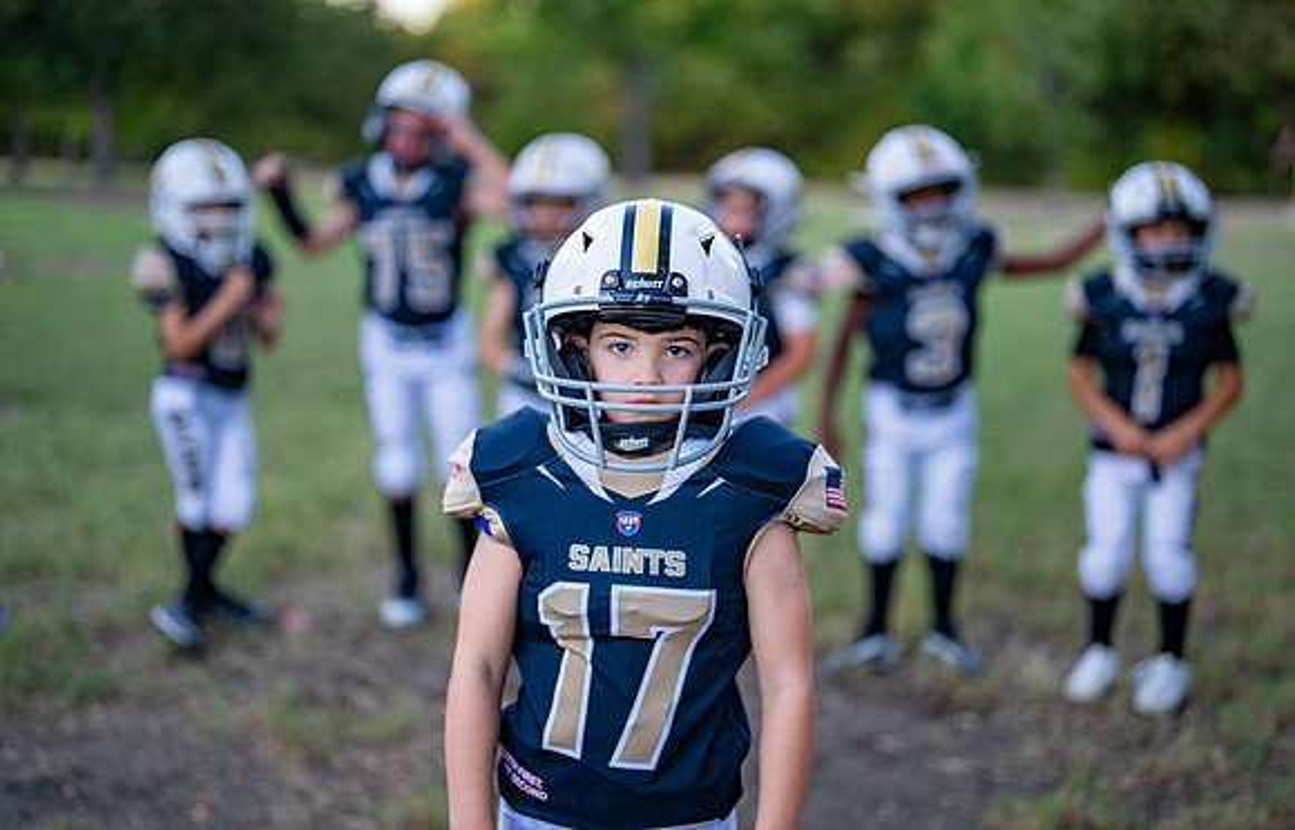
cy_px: 399
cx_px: 647
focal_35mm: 51
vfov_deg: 25.9
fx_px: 1803
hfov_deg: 39.5
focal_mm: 50
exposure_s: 1/1000
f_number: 1.2
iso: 500
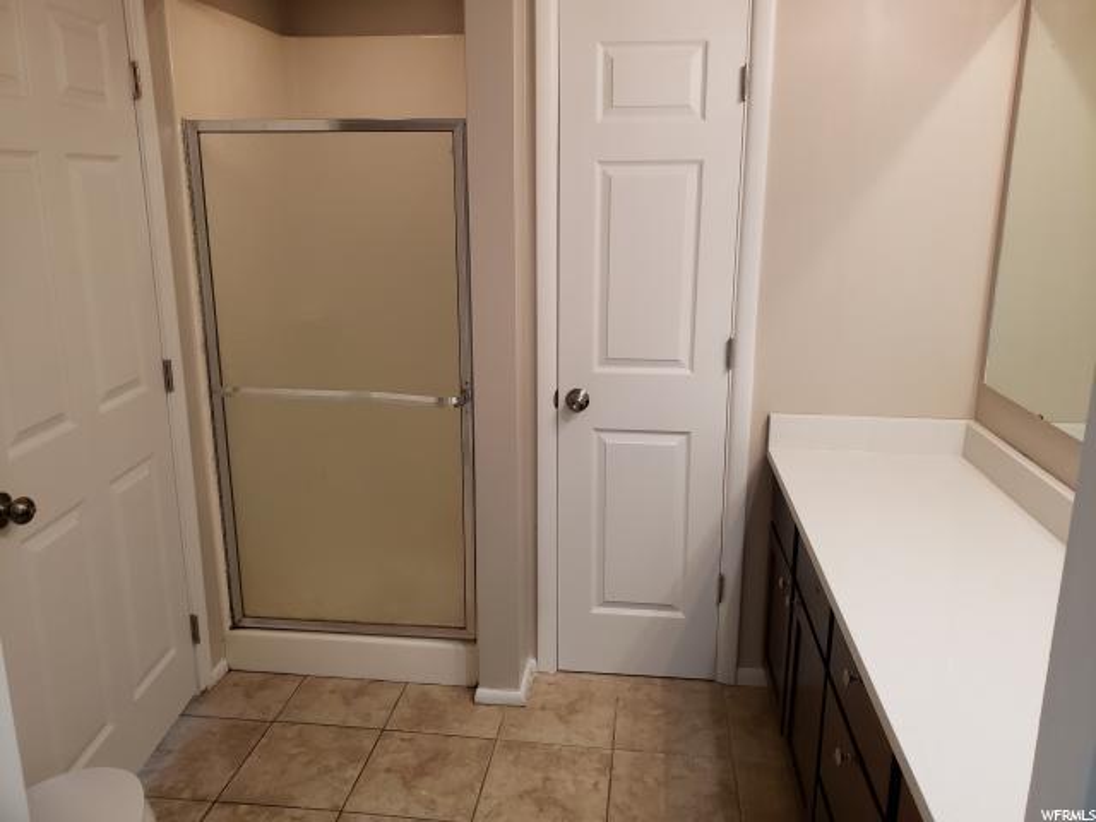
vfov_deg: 53.1
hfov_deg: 67.3
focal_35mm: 26
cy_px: 411
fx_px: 823
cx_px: 548
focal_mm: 4.3
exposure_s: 1/60
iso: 250
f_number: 2.4
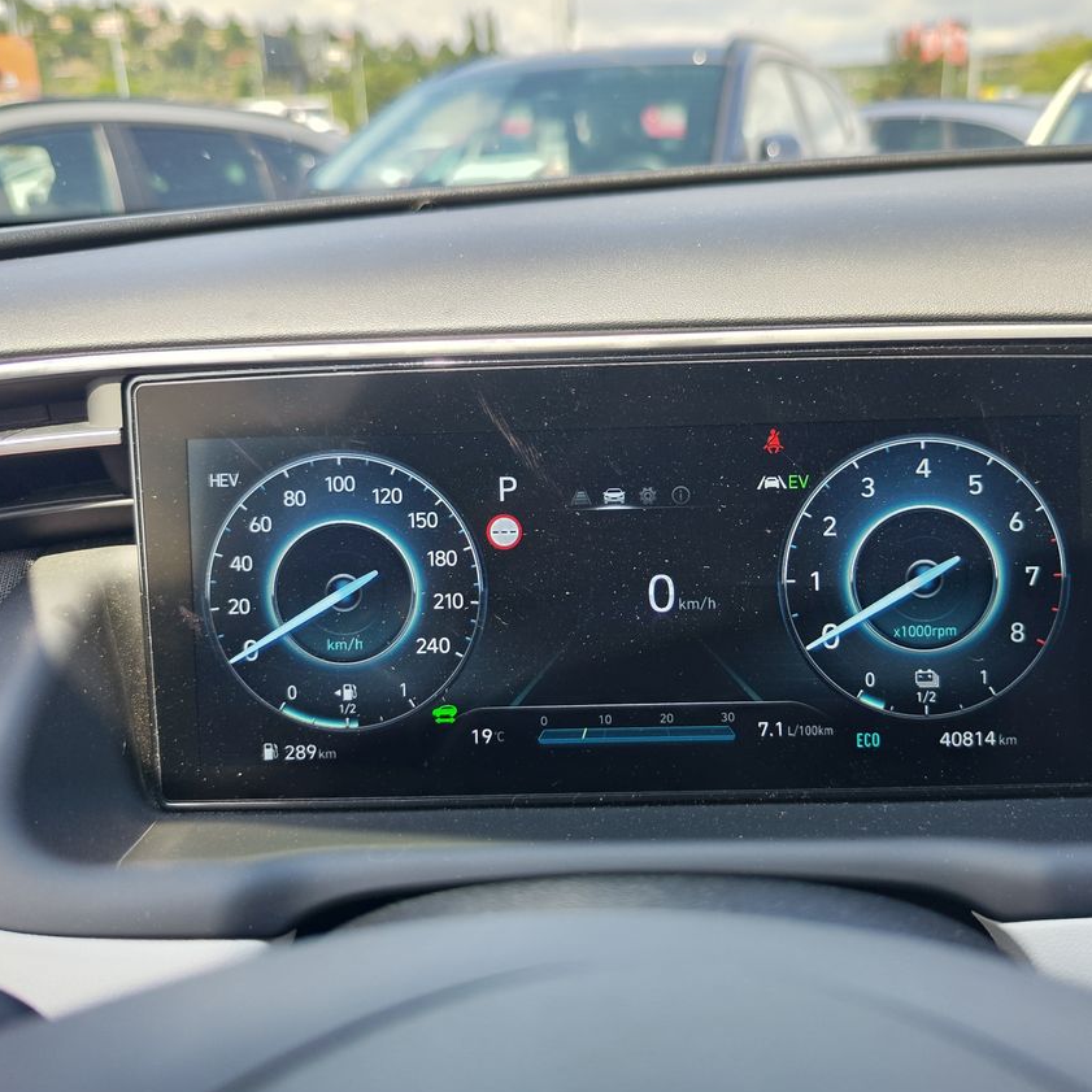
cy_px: 531
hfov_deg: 55.5
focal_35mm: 29
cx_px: 609
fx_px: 1035
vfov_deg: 55.6
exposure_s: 1/190
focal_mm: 7.01
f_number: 1.69
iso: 50
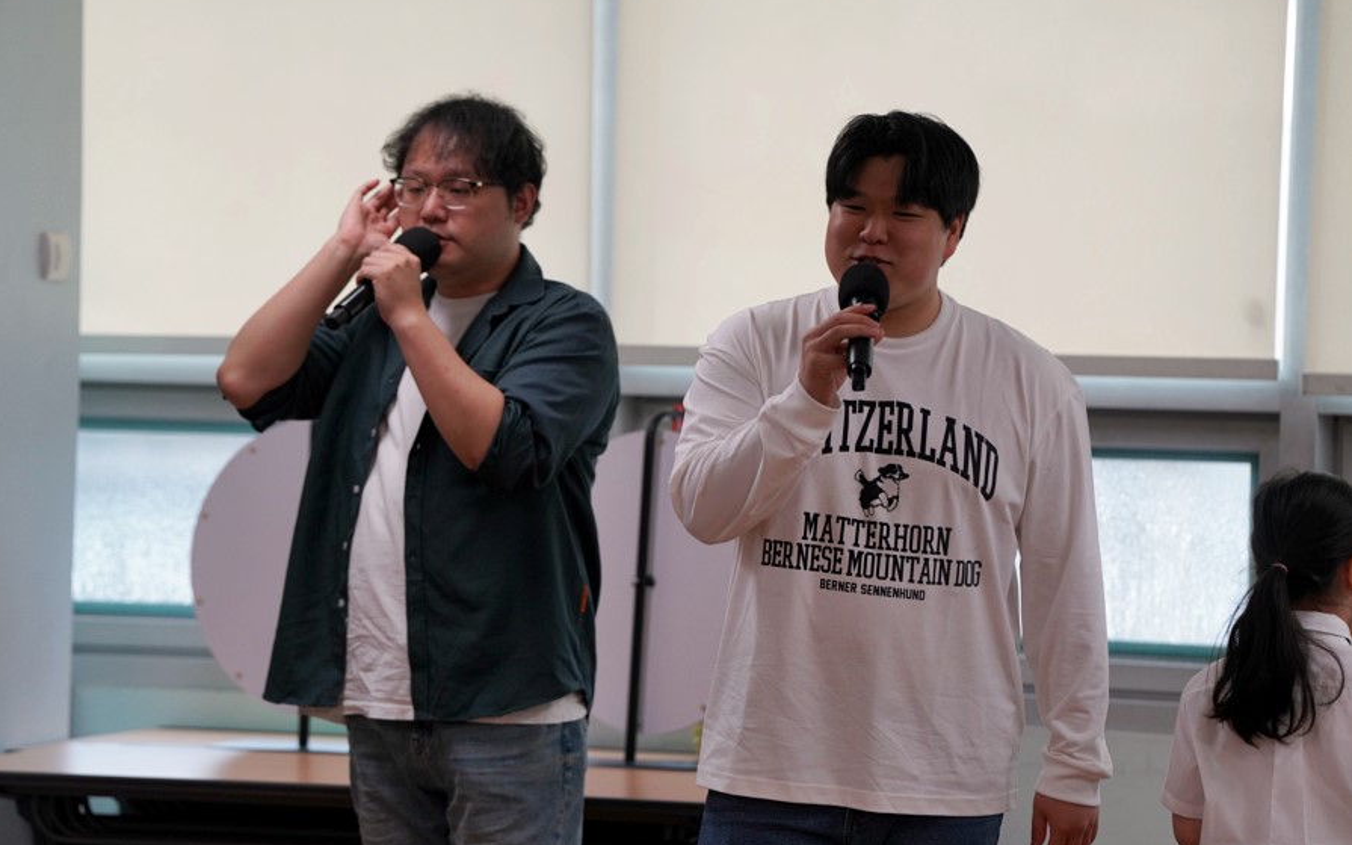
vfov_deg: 6.4
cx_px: 675
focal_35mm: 205
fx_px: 7552
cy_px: 432
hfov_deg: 10.2
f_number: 4
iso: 1000
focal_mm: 200
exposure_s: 1/250
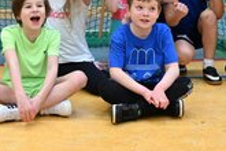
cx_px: 27
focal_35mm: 102
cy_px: -2
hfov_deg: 19.7
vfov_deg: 13.2
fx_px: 640
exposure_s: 1/80
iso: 800
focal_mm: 42
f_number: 5
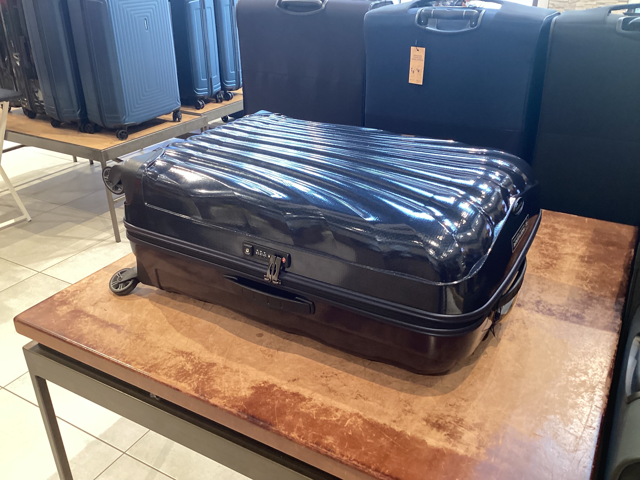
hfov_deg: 58.4
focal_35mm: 31
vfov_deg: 45.4
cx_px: 320
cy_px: 240
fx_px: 573
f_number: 2.4
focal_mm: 3.3
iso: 160
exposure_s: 1/50
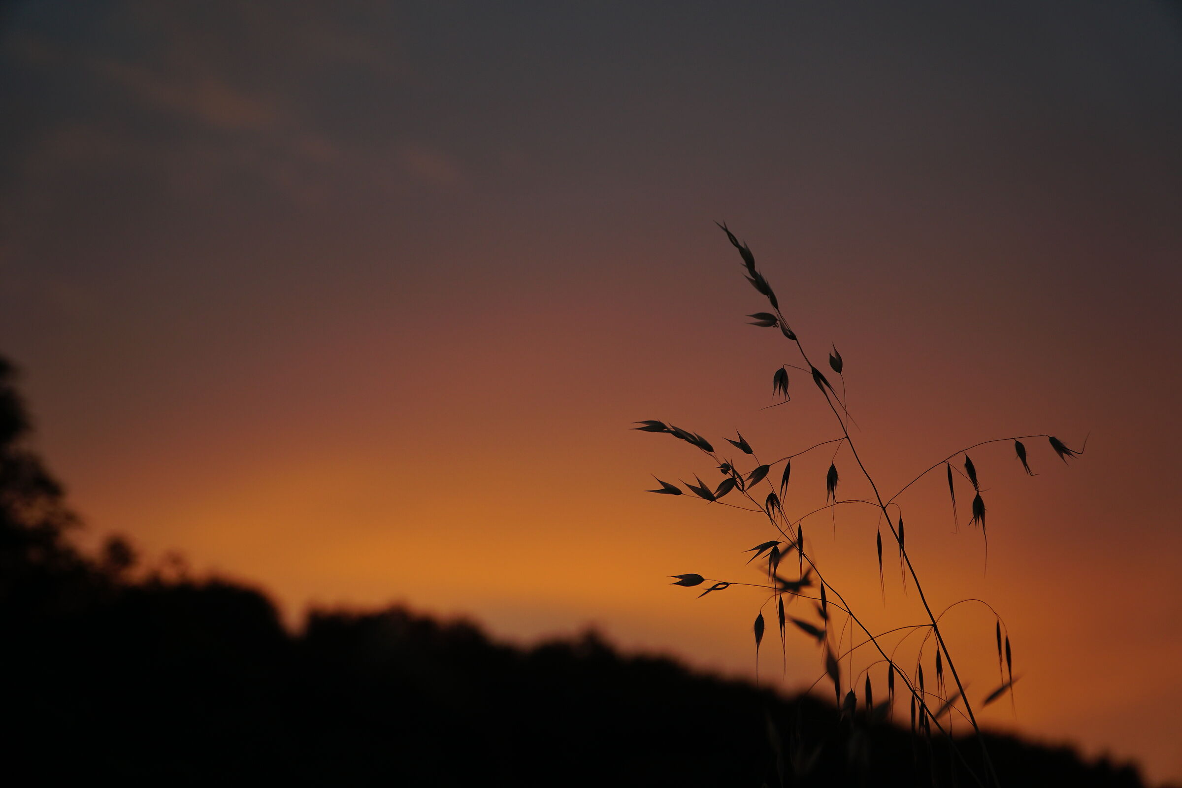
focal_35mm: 86
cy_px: 394
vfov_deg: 16.0
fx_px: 2807
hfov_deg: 23.8
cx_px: 591
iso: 200
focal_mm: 57
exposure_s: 1/160
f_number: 4
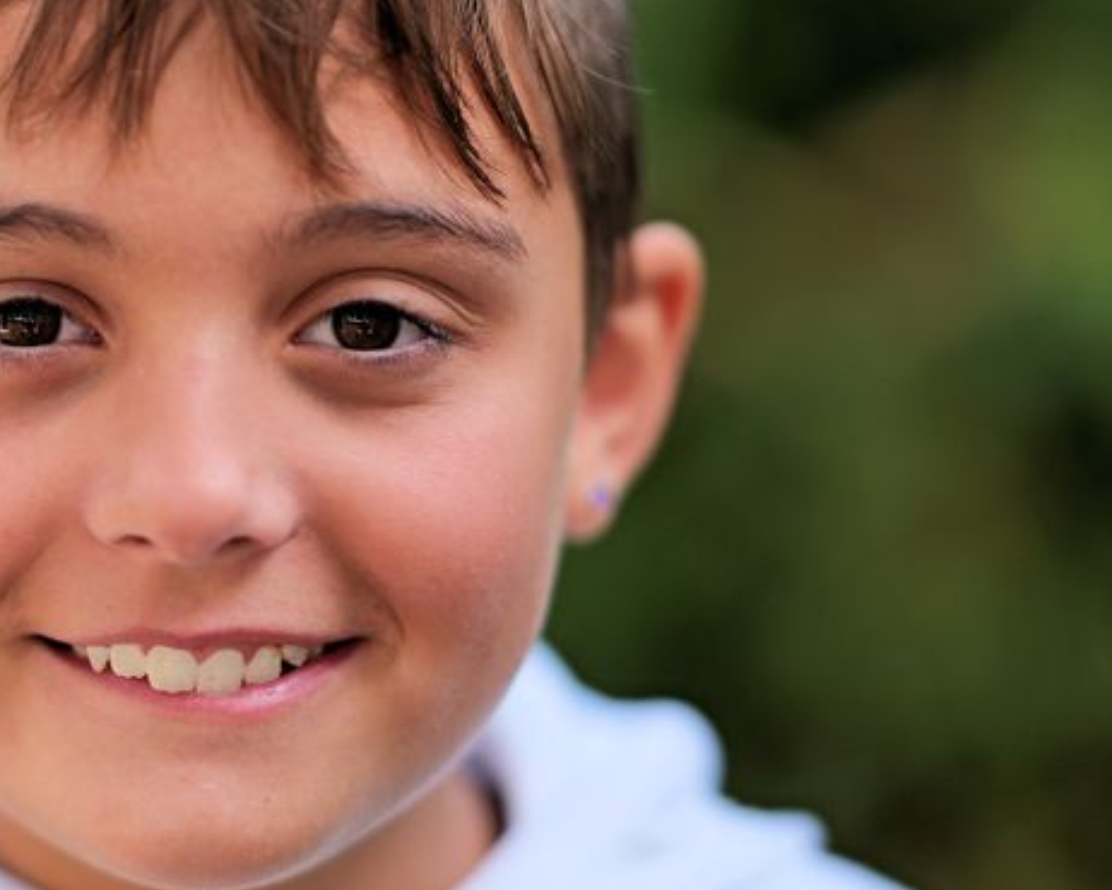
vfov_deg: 7.5
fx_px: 6815
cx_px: 10
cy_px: 493
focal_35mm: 207
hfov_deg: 9.3
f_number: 1.2
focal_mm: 85
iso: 100
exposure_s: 1/1600
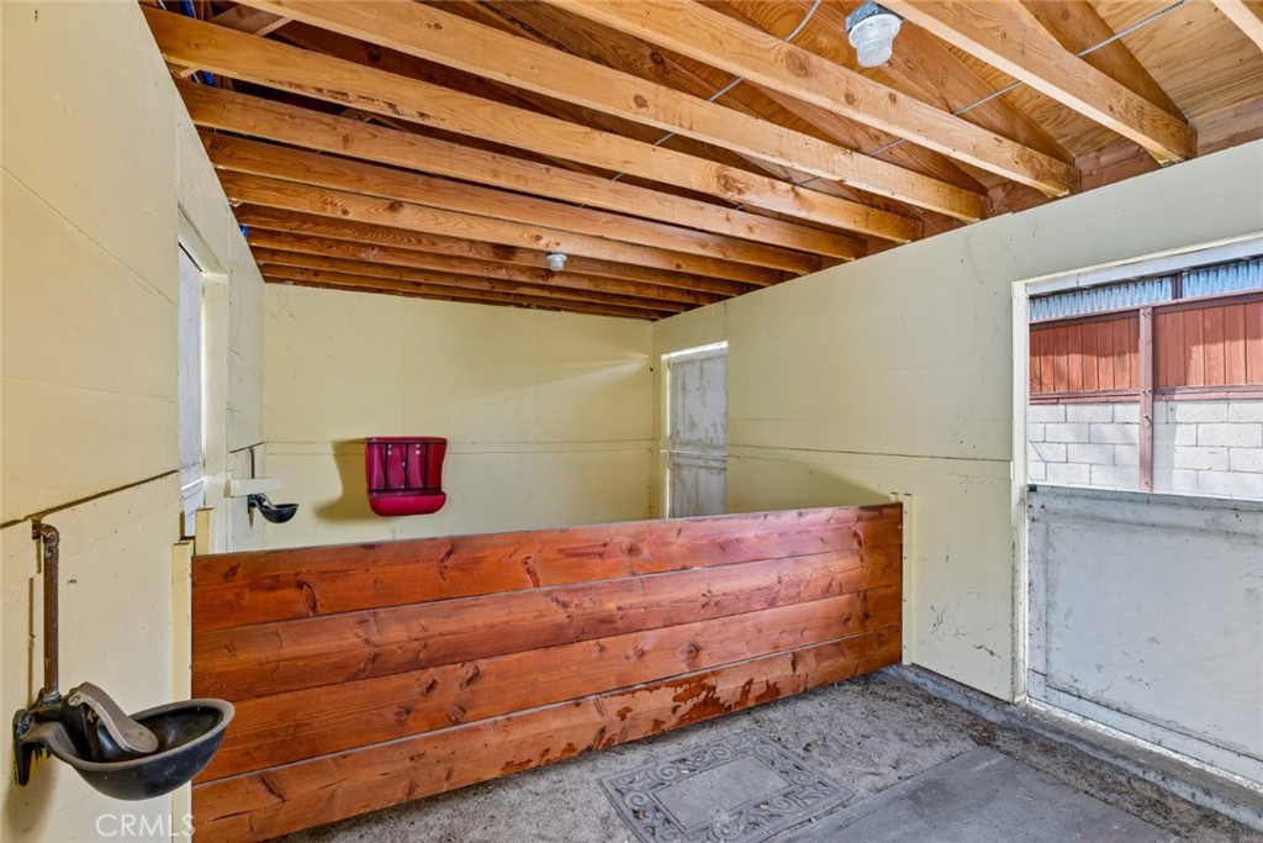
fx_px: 561
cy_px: 422
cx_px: 632
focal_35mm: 16
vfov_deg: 73.8
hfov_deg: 96.7
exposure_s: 1/160
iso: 2500
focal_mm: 16
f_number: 9
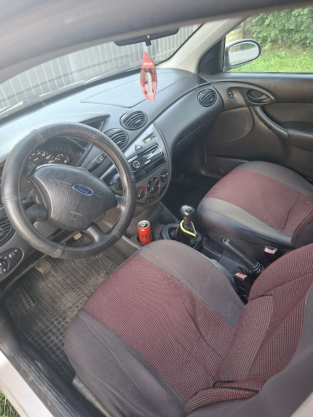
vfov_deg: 73.9
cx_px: 156
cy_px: 208
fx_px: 277
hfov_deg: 58.9
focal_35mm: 23
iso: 320
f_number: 1.8
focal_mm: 5.54
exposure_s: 1/50
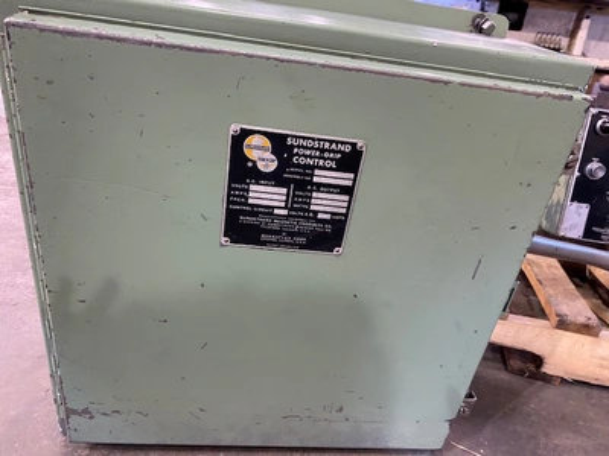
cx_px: 304
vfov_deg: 53.1
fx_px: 457
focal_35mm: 26
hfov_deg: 67.3
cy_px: 228
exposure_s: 1/60
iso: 500
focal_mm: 4.25
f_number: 1.8
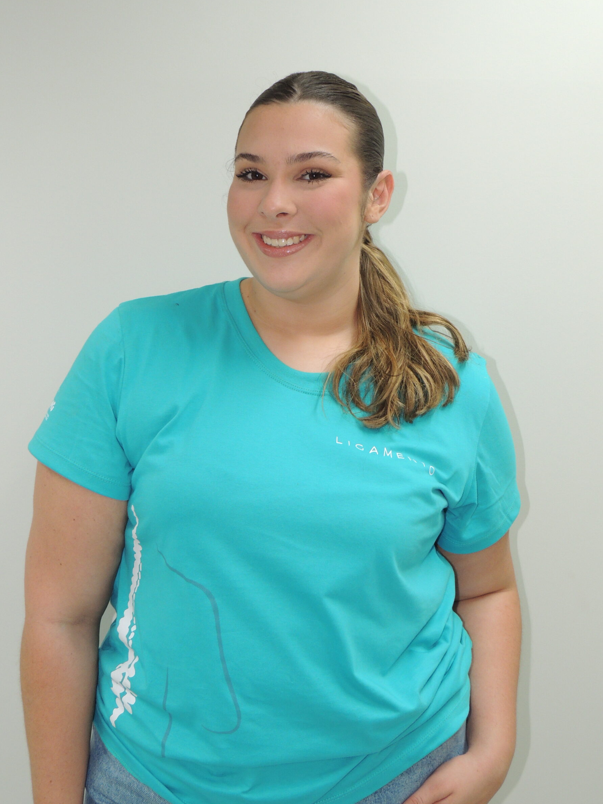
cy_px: 390
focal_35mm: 43
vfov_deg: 43.8
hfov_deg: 33.6
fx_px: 999
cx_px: 287
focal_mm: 7.1
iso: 250
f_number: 3.3
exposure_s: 1/50
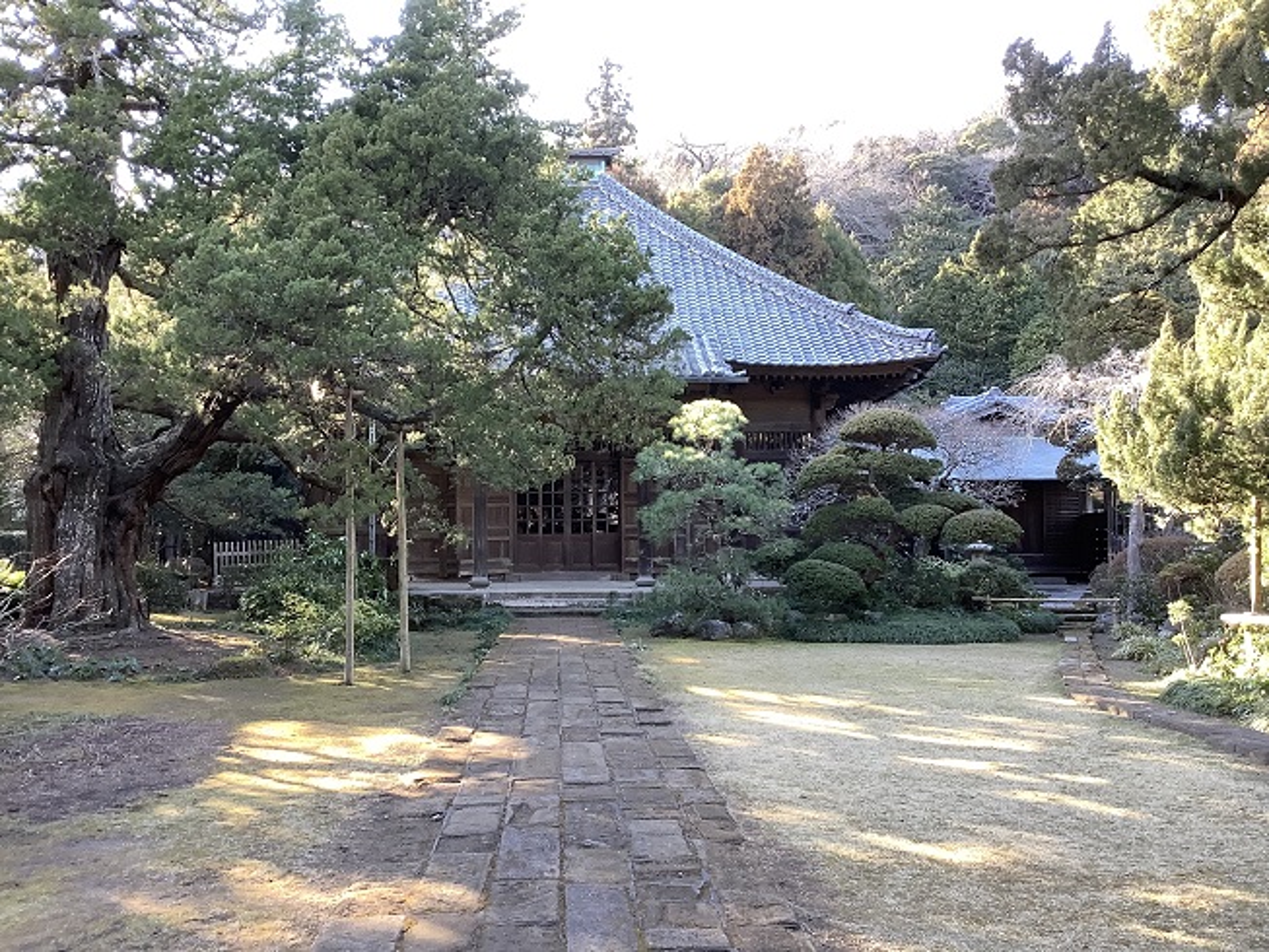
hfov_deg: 58.3
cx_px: 634
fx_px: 1137
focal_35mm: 31
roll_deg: -0.6
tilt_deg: +2.7
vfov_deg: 45.5
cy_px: 476
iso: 80
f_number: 2.4
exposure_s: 1/100
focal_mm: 3.3
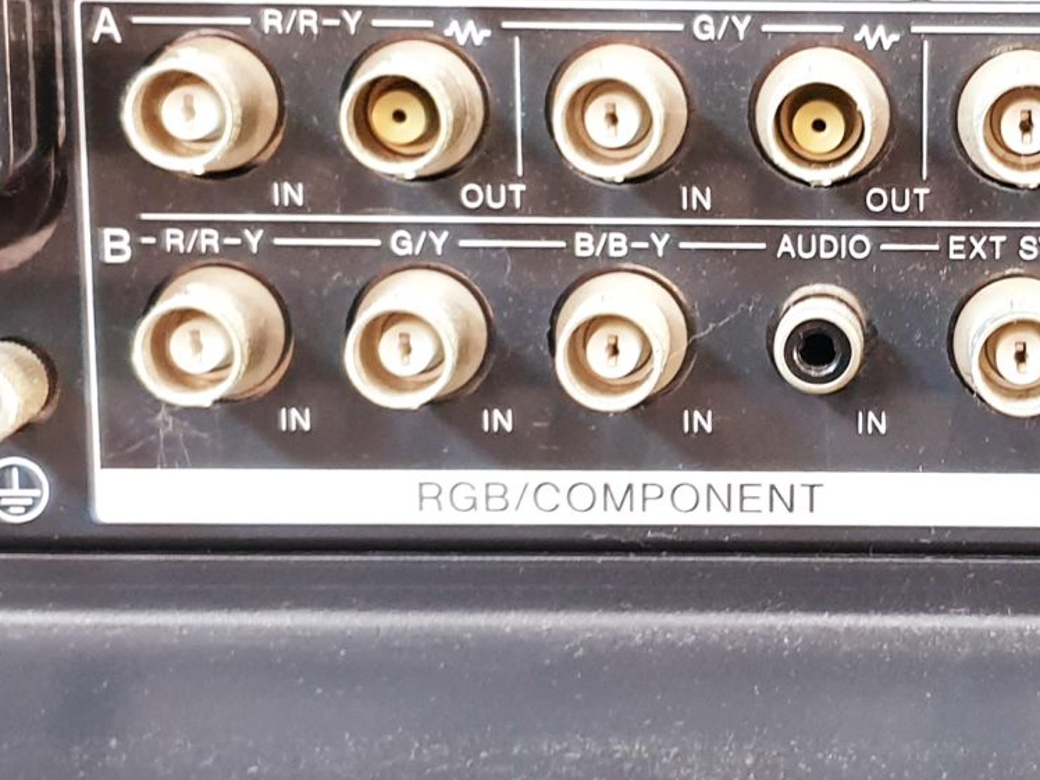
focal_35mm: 89
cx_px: 904
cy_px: 339
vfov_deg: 16.6
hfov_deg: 21.6
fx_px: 2674
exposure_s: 1/25
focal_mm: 4.3
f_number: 1.5
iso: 320
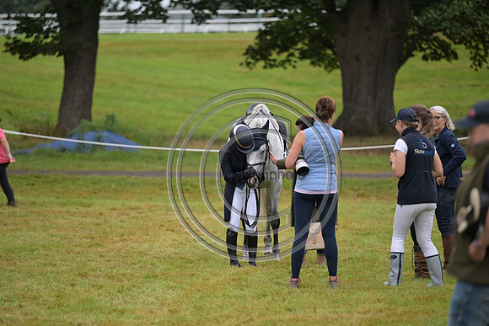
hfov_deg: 10.3
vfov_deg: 6.9
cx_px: 244
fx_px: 2717
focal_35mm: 200
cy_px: 163
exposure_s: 1/1250
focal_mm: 200
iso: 560
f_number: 3.2
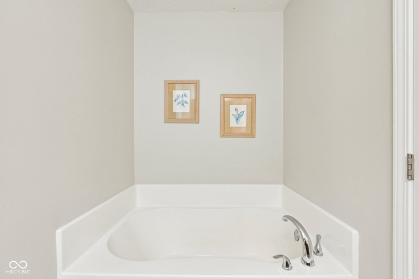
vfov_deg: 73.6
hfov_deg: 96.8
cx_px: 210
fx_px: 186
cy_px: 140
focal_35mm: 16
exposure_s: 1/15
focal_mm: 16
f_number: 8
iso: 400
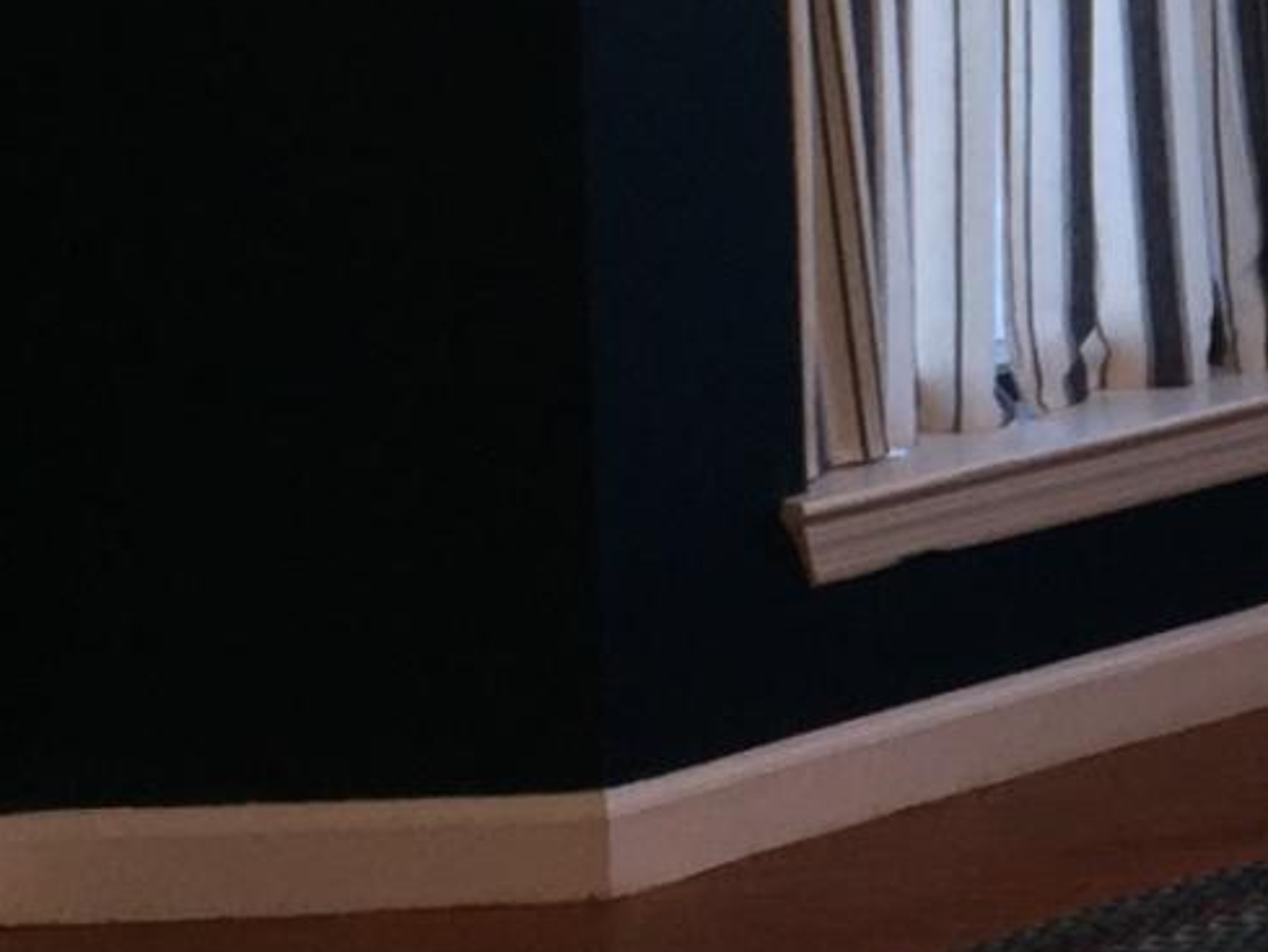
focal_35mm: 178
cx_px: 2186
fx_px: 6522
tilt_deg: -7.1
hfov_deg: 10.5
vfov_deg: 8.3
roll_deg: +0.0
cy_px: -163
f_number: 2.2
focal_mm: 4.15
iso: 32
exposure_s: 1/46
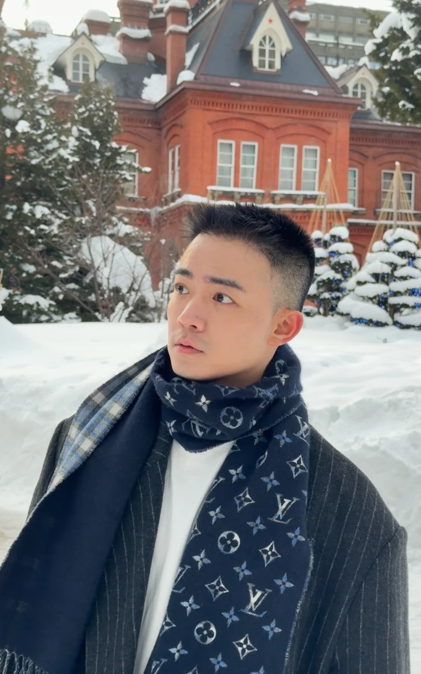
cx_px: 226
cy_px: 337
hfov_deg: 25.3
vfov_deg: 39.6
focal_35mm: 51
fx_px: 936
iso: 64
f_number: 1.78
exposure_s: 1/179
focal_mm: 6.76
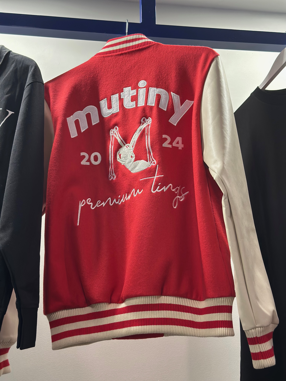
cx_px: 143
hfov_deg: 30.3
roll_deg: -0.5
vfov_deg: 39.7
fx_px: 529
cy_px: 190
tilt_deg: +19.4
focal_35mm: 48
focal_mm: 6.86
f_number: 1.78
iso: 200
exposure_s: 1/120
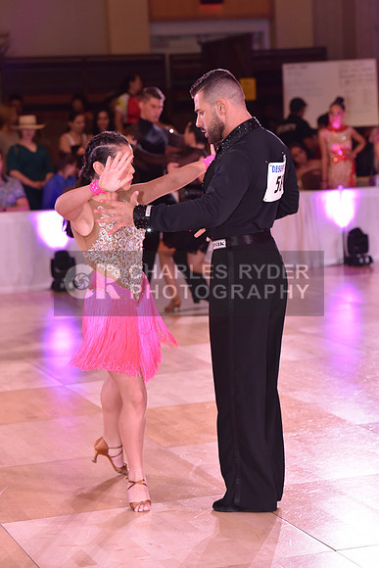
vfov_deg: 20.4
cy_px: 284
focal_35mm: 100
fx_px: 1578
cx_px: 190
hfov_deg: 13.7
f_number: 4.5
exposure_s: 1/250
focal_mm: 100
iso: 1250
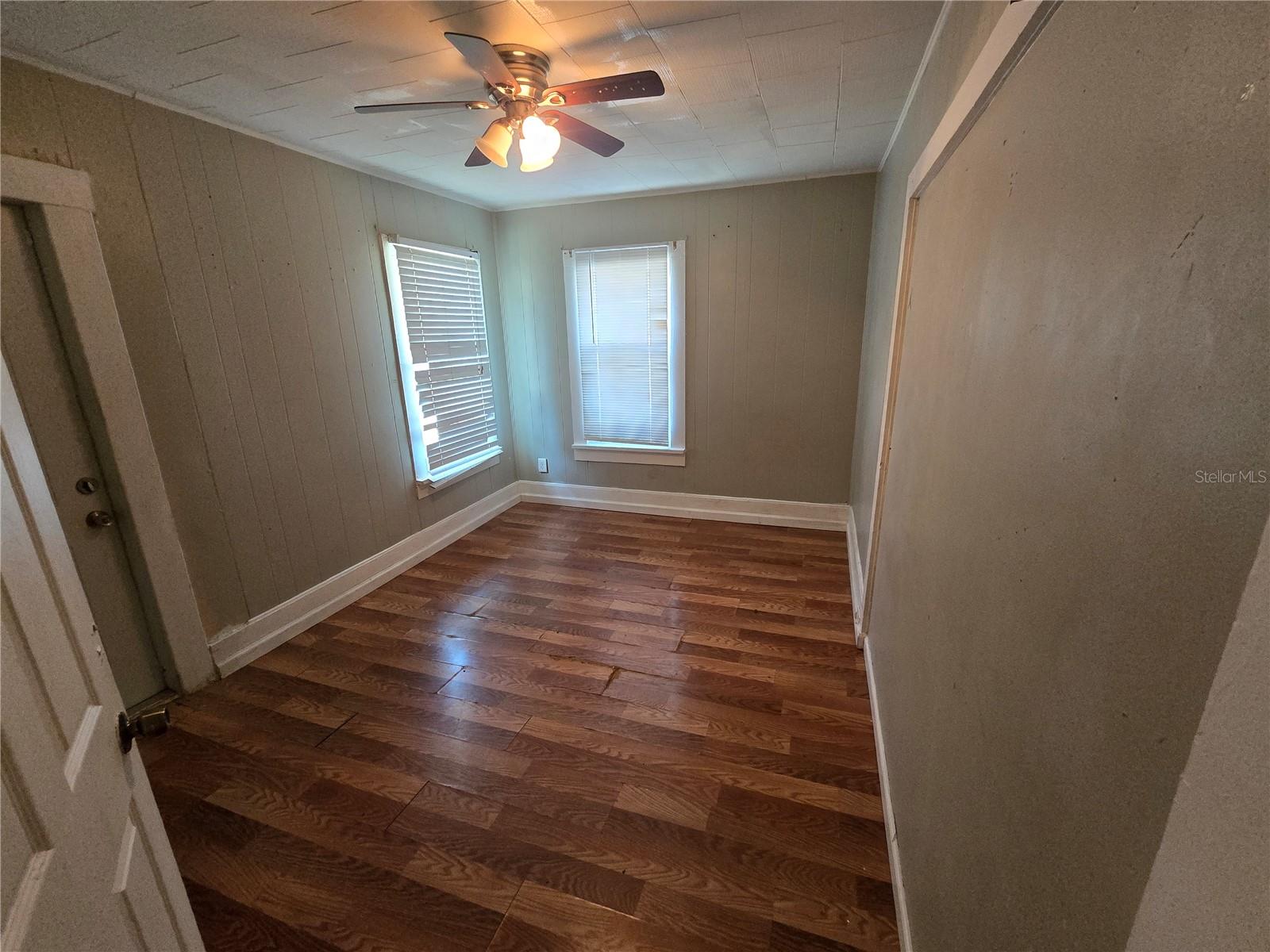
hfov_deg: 106.2
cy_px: 476
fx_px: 477
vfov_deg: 89.9
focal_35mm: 13
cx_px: 635
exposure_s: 1/60
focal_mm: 2.2
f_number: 2.2
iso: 800
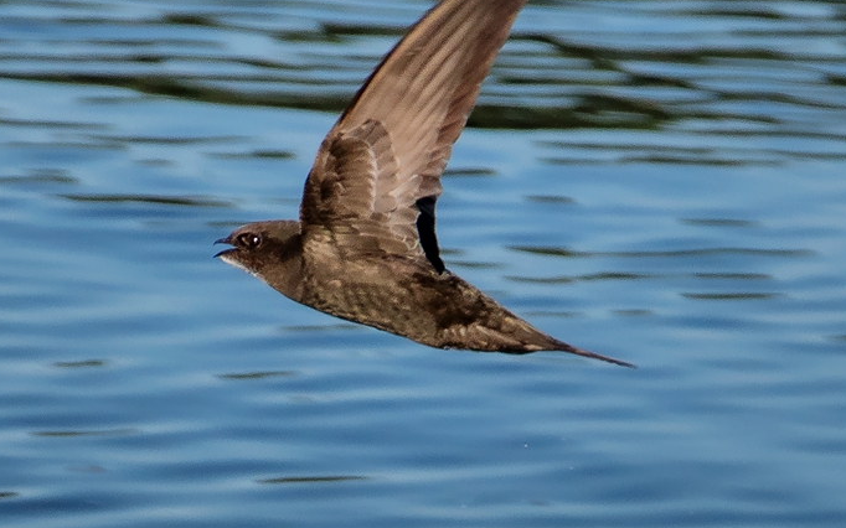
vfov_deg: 0.8
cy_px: 252
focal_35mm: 1613
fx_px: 37184
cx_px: 257
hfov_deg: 1.3
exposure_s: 1/2500
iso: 500
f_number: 6.3
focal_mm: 600
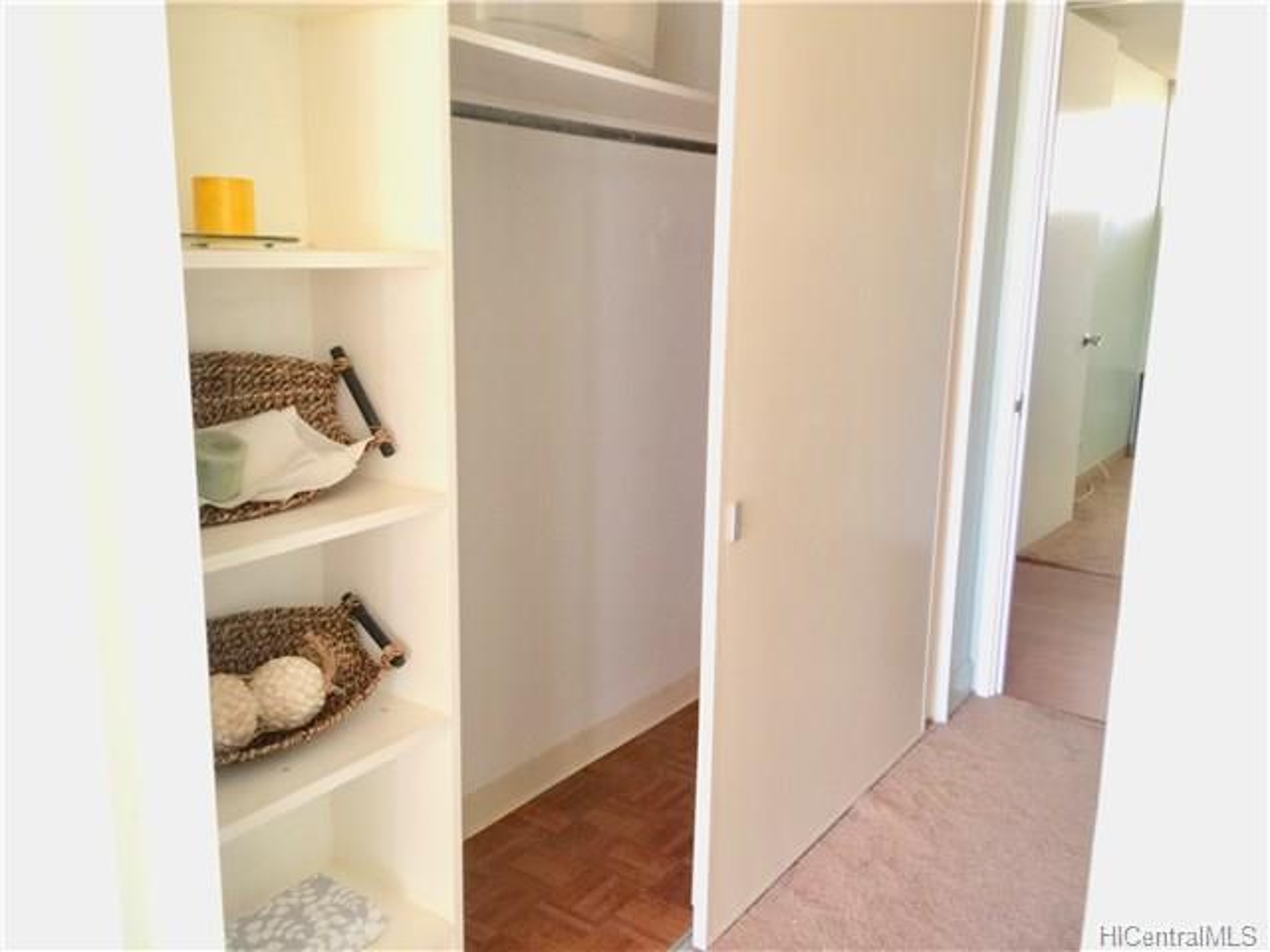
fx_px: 1064
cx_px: 635
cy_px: 476
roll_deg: -2.9
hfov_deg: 61.7
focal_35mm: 29
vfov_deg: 48.2
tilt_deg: -12.2
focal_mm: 4.15
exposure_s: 1/15
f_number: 2.2
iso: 64
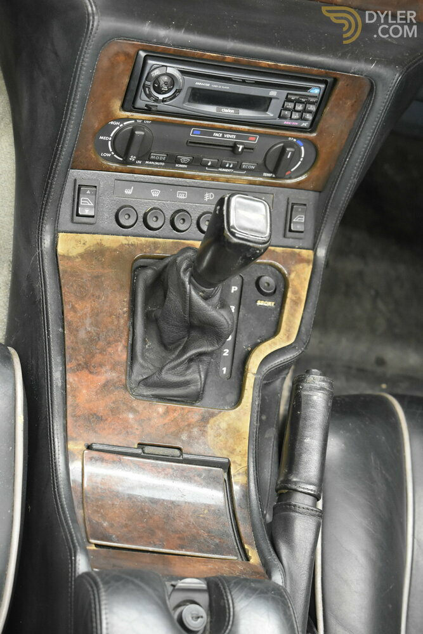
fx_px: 1057
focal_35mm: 60
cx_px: 212
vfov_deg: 33.4
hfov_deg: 22.6
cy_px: 317
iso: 3200
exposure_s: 1/60
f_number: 3.5
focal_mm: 40
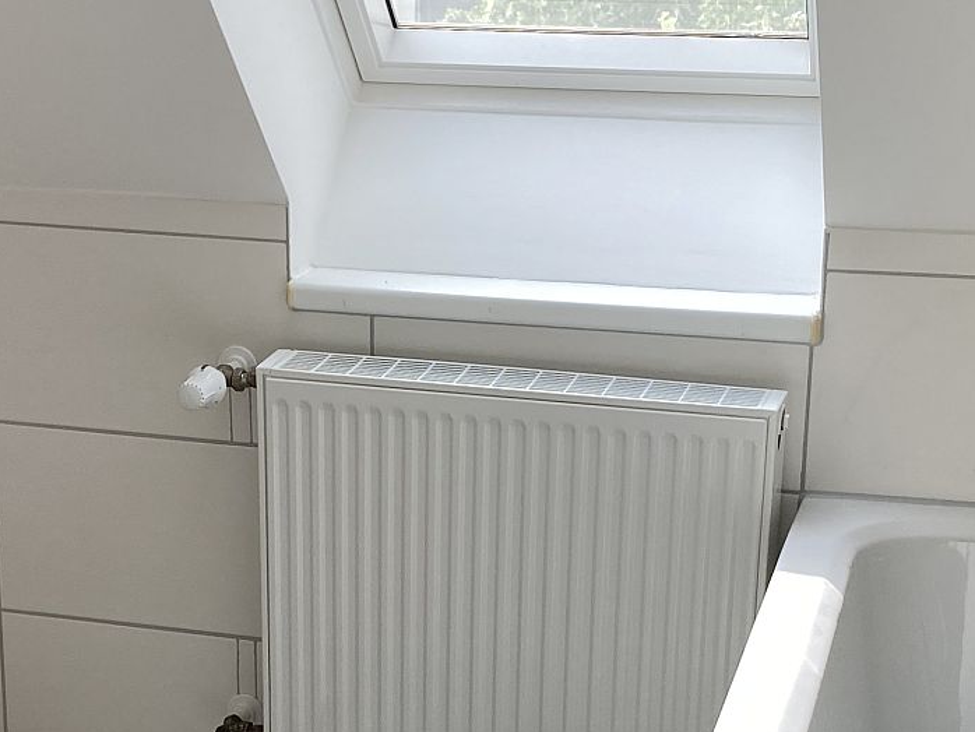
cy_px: 570
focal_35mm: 77
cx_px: 376
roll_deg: +0.6
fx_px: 2170
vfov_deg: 19.0
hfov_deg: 25.3
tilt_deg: -17.3
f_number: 1.8
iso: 25
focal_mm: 3.99
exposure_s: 1/121
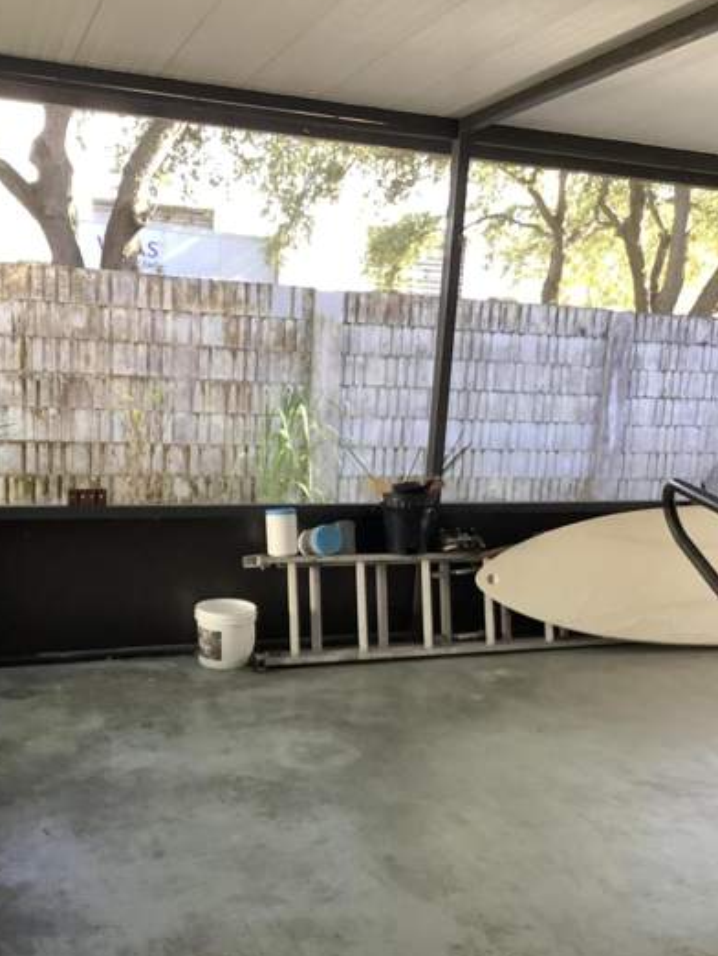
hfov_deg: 37.7
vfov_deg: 48.8
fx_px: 1050
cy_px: 557
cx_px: 368
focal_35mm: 38
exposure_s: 1/60
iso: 80
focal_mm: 3.3
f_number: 2.4
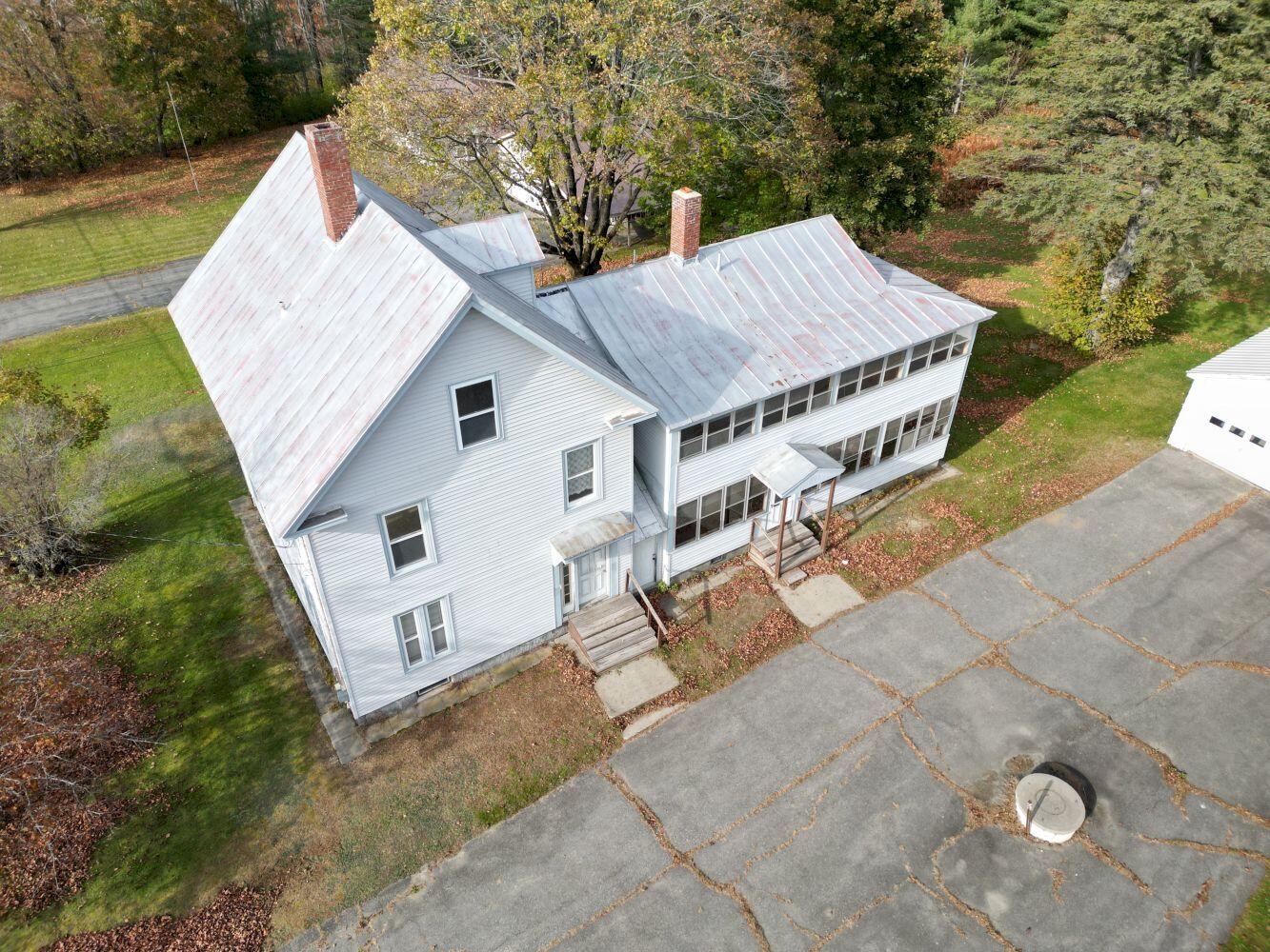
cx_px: 635
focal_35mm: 24
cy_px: 476
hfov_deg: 71.6
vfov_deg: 56.8
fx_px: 881
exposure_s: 1/2000
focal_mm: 6.72
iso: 150
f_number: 1.7
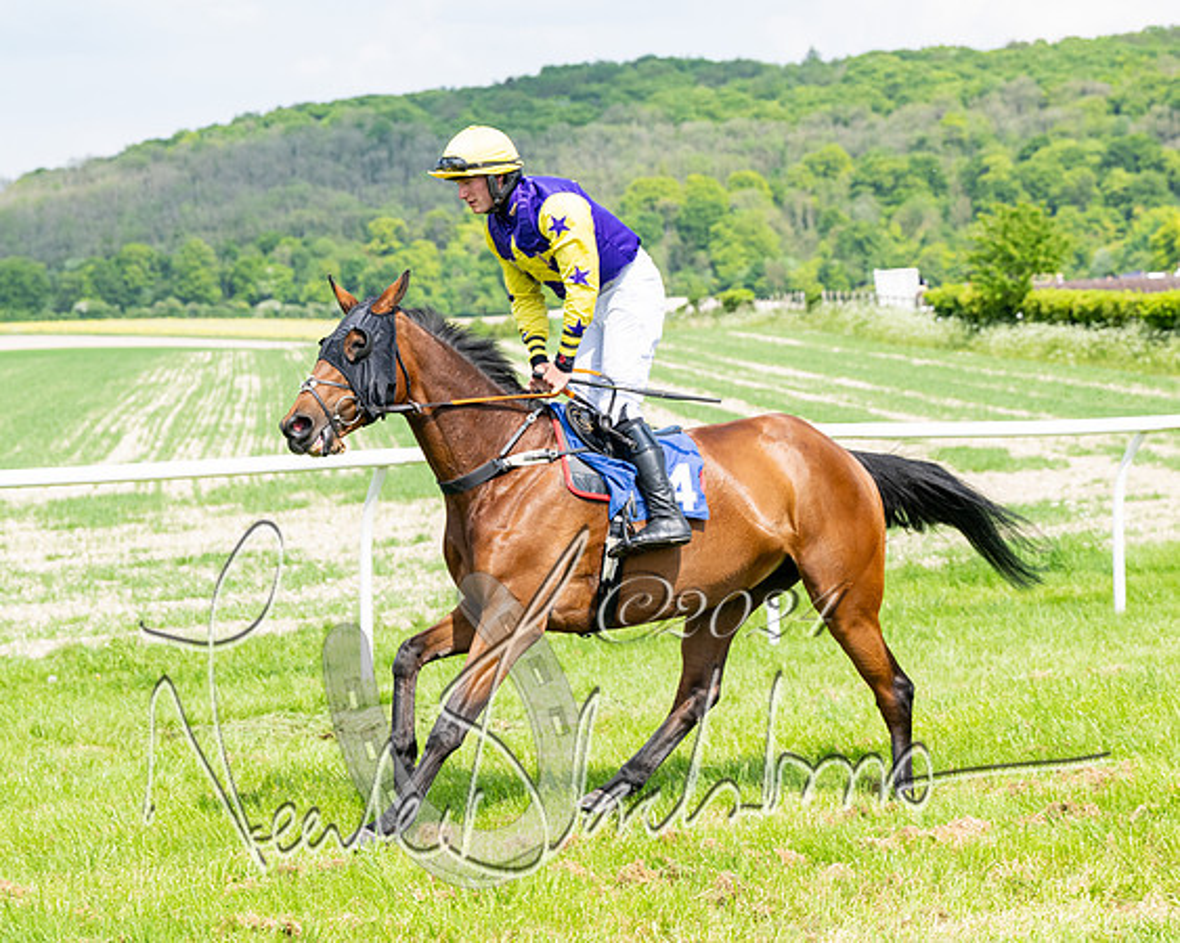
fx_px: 4056
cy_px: 404
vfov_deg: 13.3
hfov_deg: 16.6
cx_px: 590
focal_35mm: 116
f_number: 5
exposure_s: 1/2000
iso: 400
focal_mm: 77
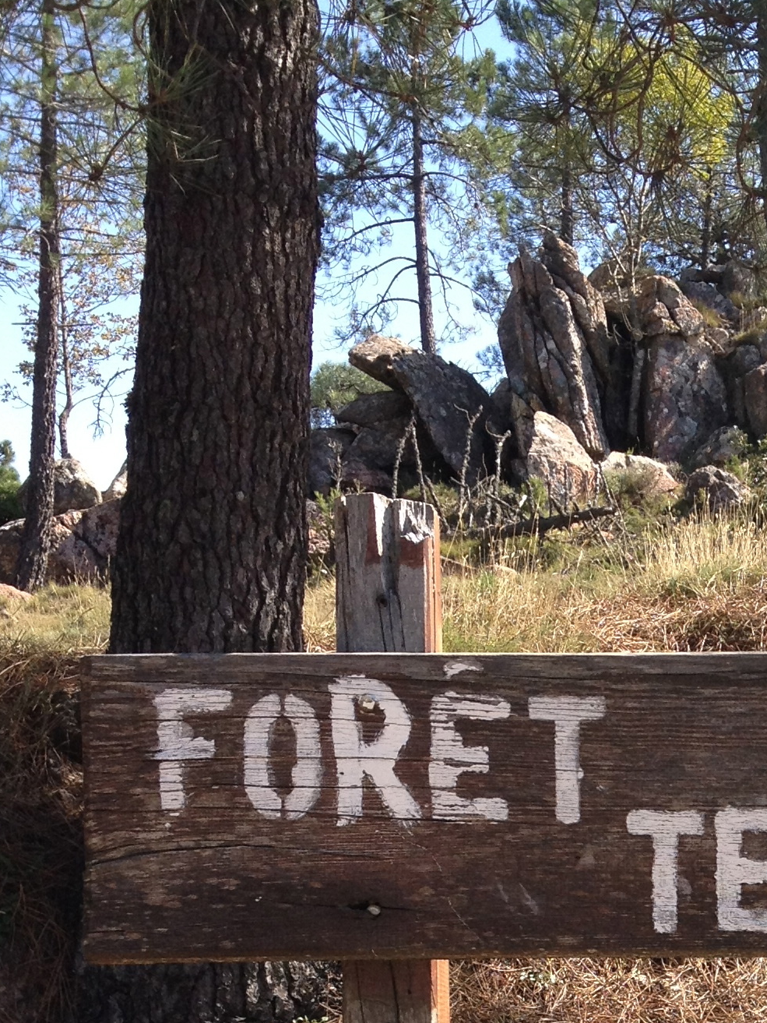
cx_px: 867
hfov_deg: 16.4
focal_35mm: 87
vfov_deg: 21.3
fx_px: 2570
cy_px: 1138
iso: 64
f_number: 2.4
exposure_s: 1/531
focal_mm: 4.28
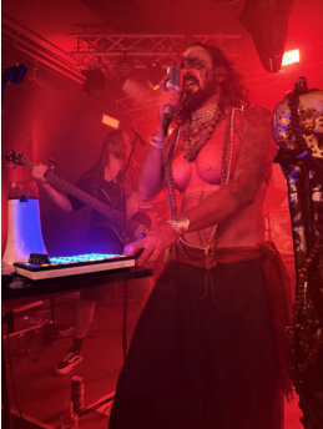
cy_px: 214
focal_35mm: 24
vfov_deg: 71.5
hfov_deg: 56.9
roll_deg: +1.1
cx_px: 162
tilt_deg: +3.2
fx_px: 298
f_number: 1.78
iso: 1600
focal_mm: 6.76
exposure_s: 1/27
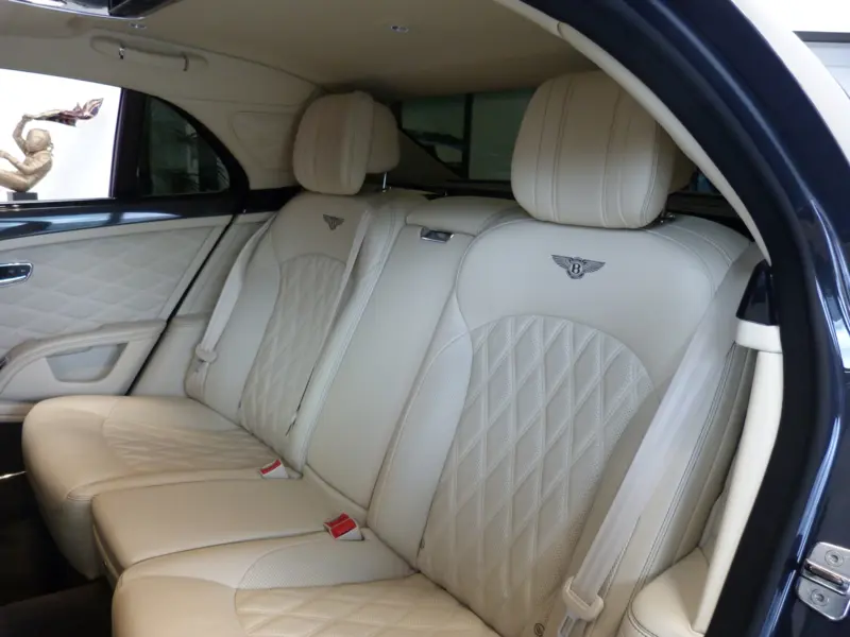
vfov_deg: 54.9
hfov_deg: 69.4
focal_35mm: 25
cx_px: 425
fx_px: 614
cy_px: 318
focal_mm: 4.5
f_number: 2.8
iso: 200
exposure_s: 1/15
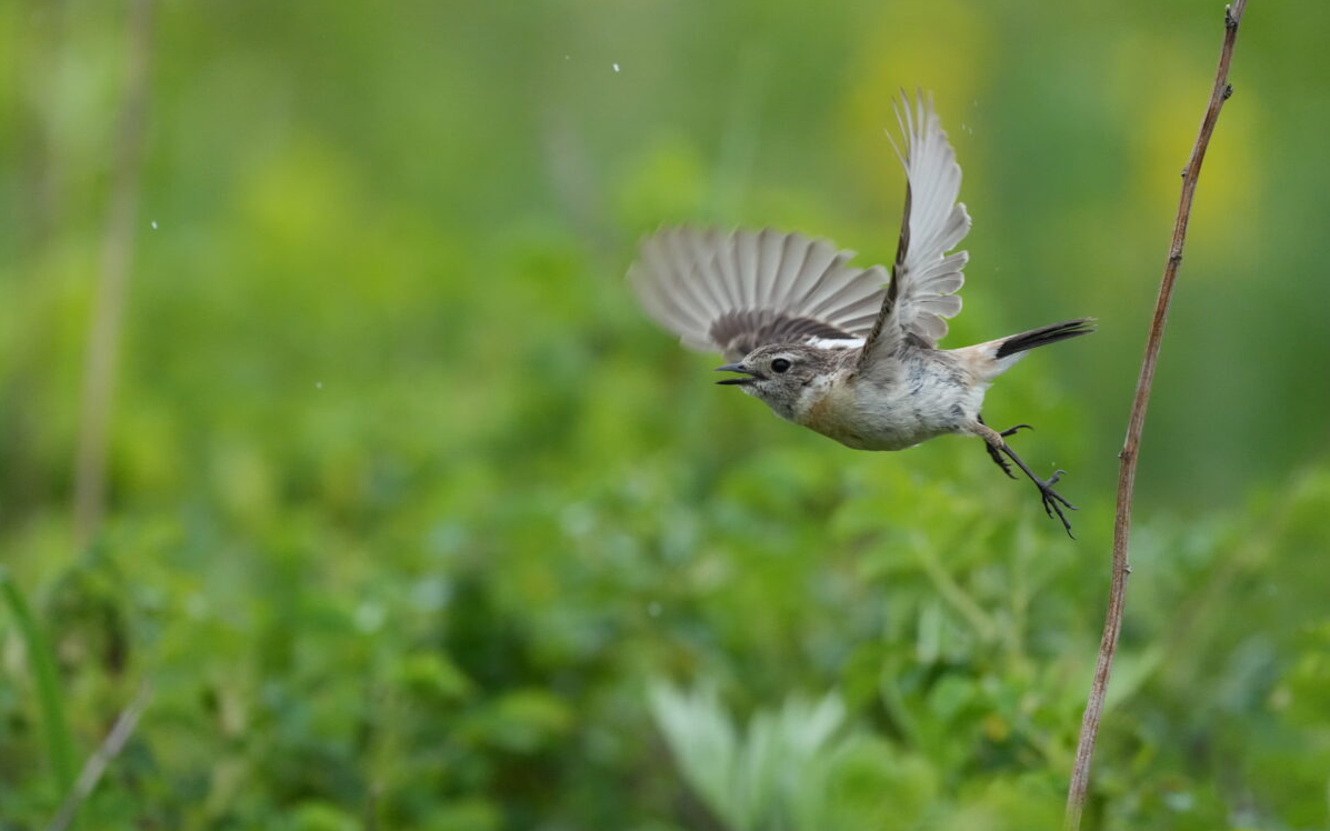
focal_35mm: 613
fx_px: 22218
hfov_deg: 3.4
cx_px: 664
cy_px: 432
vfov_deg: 2.1
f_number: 6.3
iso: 6400
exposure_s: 1/2500
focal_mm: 600
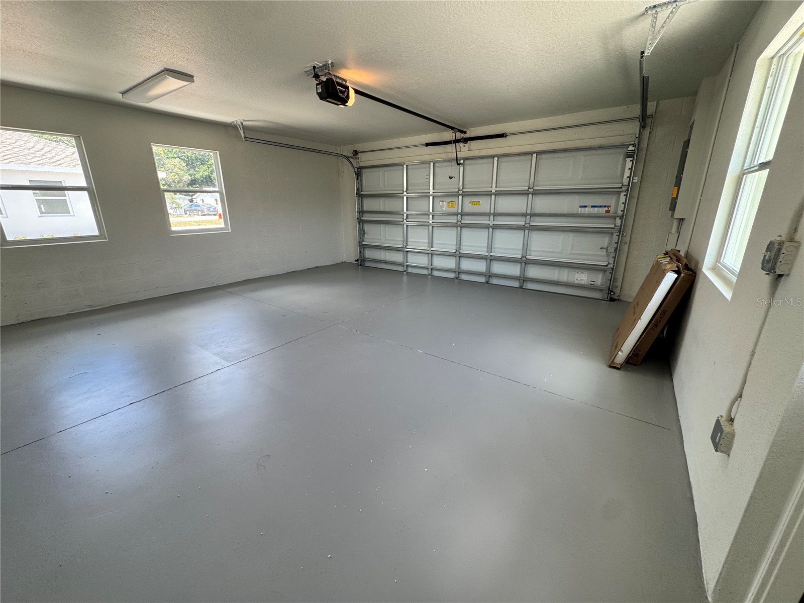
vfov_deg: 85.7
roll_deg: +0.0
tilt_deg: -16.4
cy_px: 302
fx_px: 325
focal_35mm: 14
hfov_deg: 102.1
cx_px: 402
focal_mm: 2.22
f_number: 2.2
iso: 80
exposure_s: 1/120
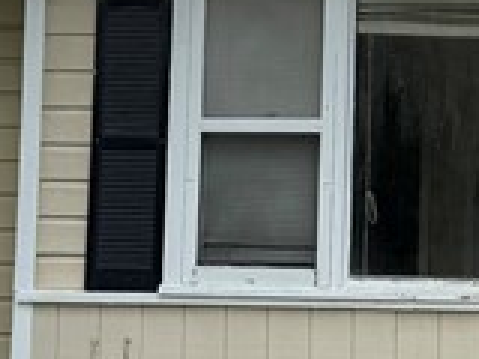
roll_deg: -0.8
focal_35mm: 154
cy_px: 54
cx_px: 587
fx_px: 2131
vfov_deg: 9.6
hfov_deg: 12.5
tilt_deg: +3.7
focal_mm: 6.76
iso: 80
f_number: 1.78
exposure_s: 1/3145
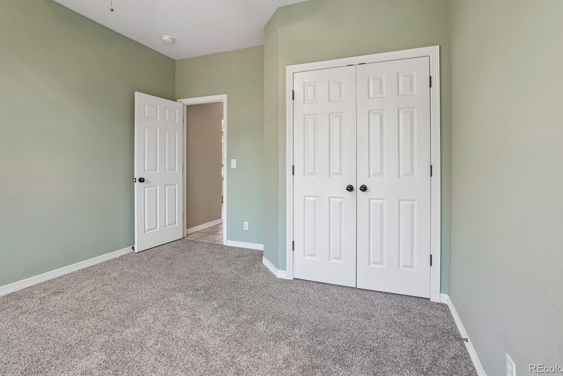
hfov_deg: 96.7
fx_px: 250
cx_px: 289
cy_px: 176
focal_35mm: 16
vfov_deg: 73.7
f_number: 8
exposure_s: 1/15
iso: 400
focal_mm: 10
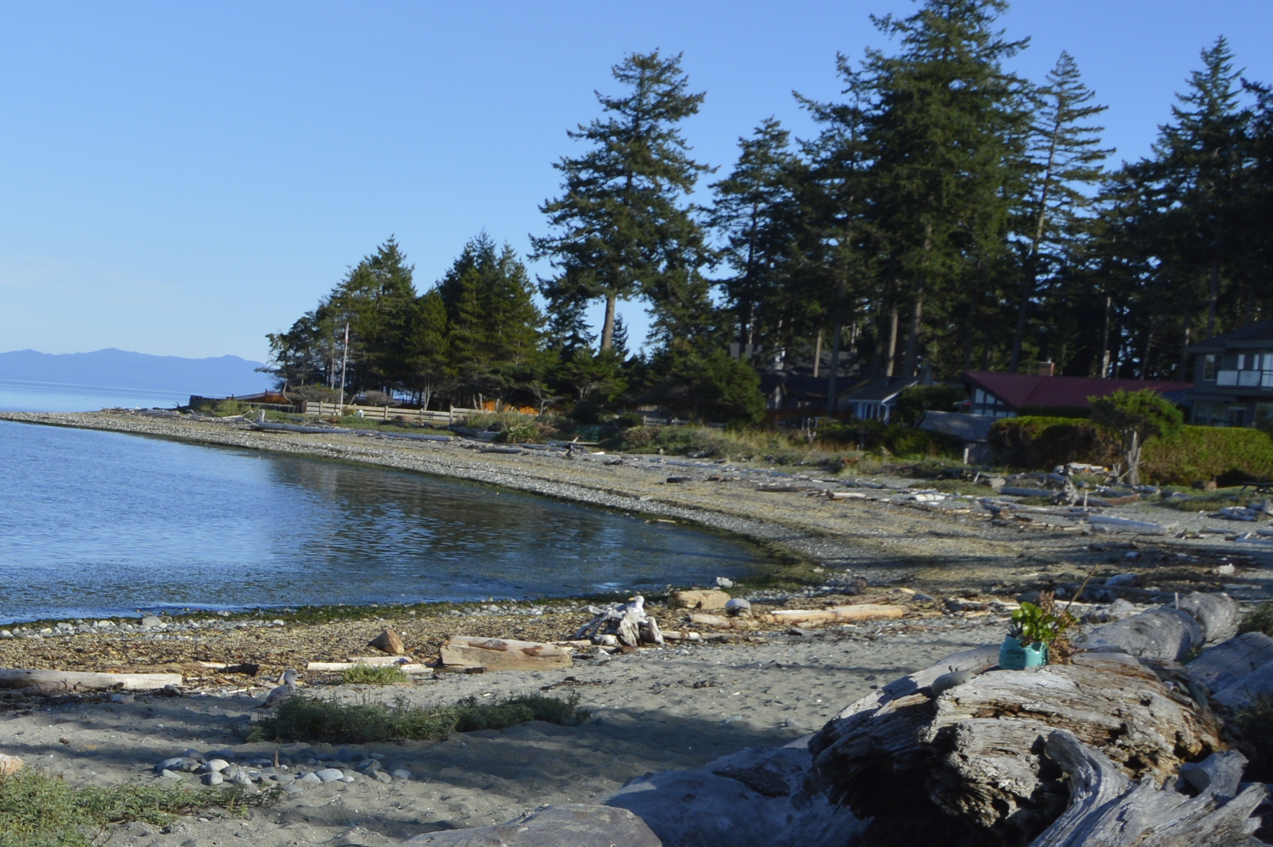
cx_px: -301
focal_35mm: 71
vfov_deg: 19.0
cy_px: 605
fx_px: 2517
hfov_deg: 25.2
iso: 100
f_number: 8
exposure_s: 1/250
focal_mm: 19
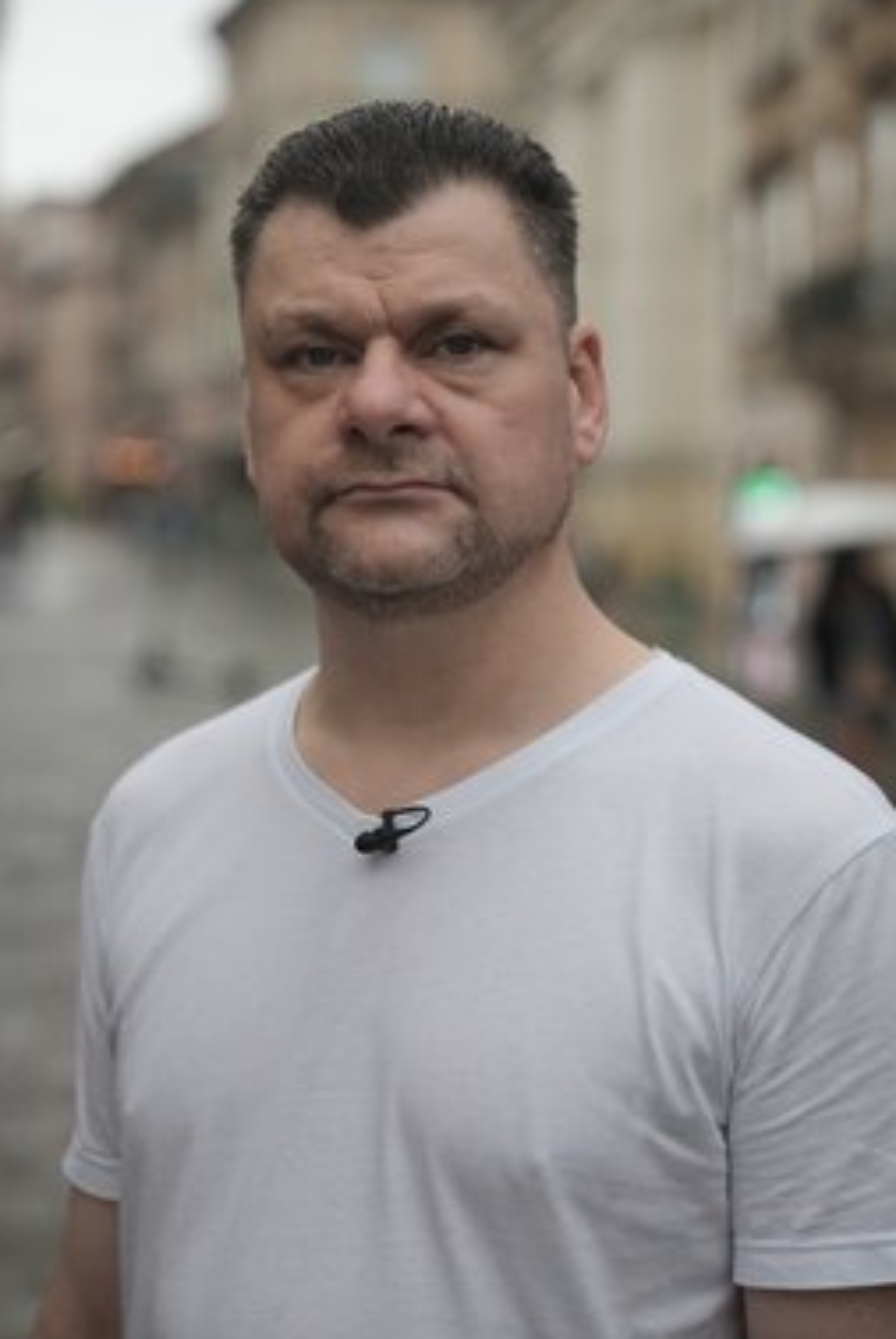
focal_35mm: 74
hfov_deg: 18.5
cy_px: 662
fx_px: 2755
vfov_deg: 27.3
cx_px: 441
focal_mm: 70
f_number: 2.8
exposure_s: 1/125
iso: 400
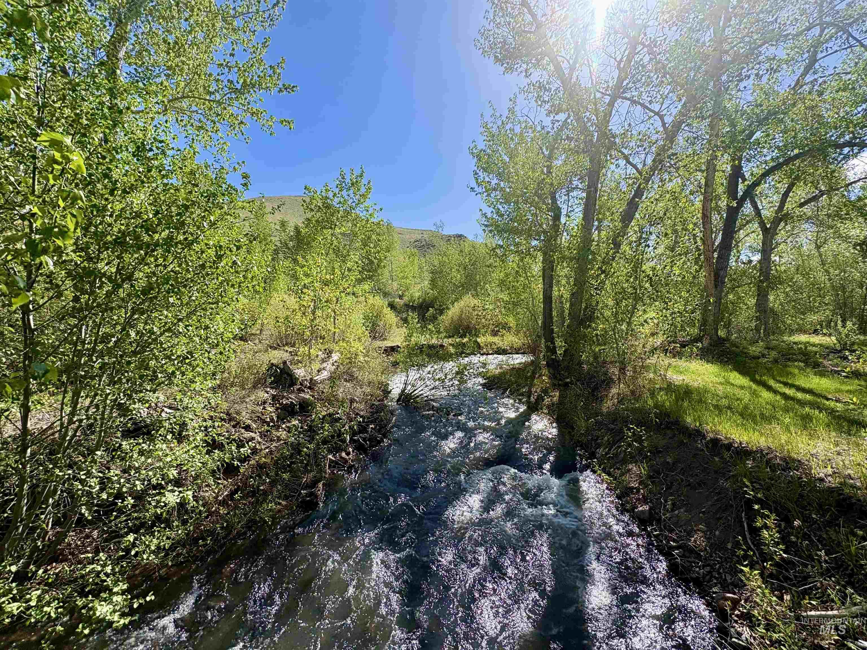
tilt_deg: +0.7
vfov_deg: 85.7
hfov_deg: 102.1
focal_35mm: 14
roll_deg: -1.0
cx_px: 434
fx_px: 351
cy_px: 325
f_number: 2.2
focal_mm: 2.22
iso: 50
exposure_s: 1/787
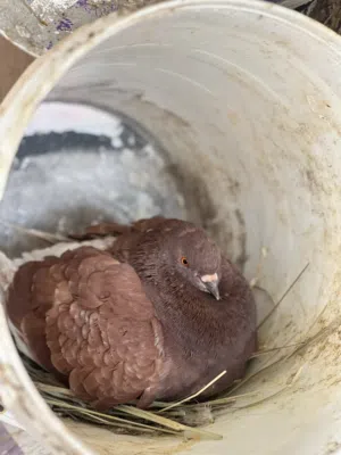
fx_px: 1011
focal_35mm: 77
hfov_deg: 19.1
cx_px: 170
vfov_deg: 25.3
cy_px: 228
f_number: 2.8
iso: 400
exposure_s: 1/33
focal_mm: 9
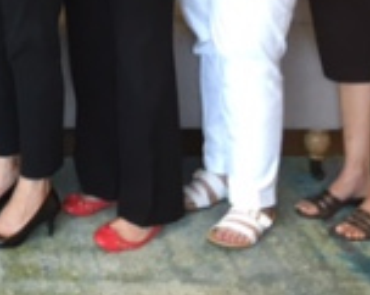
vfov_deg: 13.7
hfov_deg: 17.2
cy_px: -171
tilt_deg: -5.4
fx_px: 1137
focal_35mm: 104
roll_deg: -0.7
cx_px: -128
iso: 50
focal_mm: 4.15
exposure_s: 1/30
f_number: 2.2
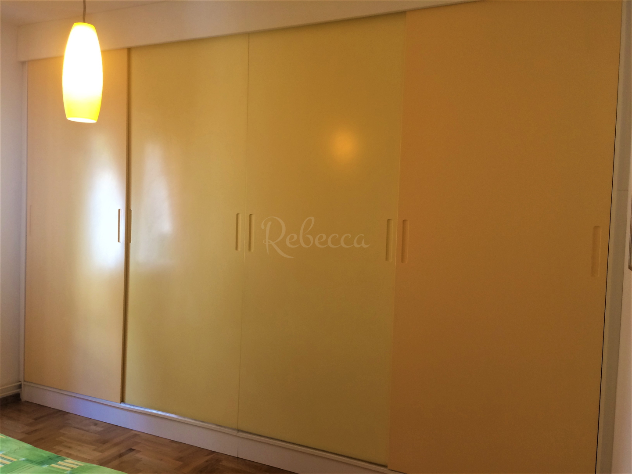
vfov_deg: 48.2
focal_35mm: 29
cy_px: 237
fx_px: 529
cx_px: 316
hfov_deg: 61.7
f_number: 2.2
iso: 100
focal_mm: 4.15
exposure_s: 1/33
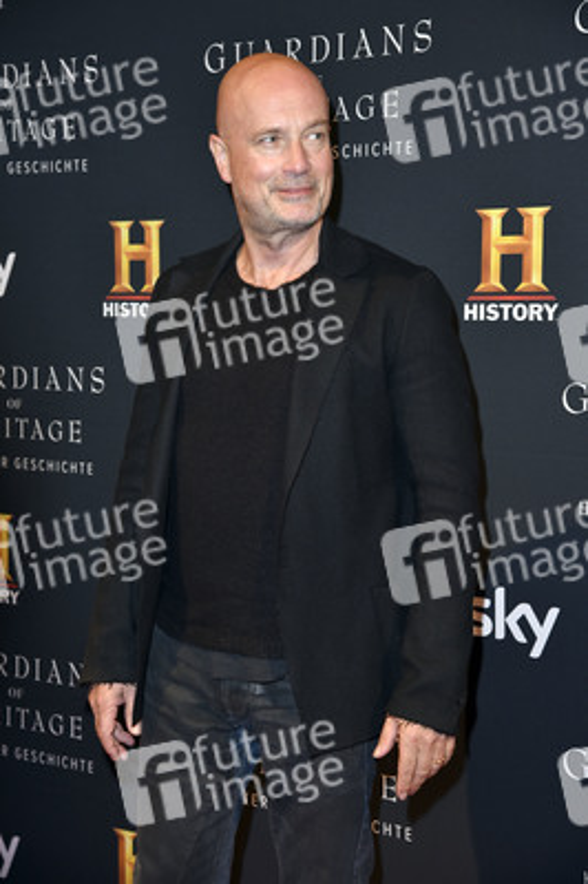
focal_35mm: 70
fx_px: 1718
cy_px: 442
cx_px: 294
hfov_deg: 19.4
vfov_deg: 28.9
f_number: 5.6
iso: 640
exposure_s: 1/125
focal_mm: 70
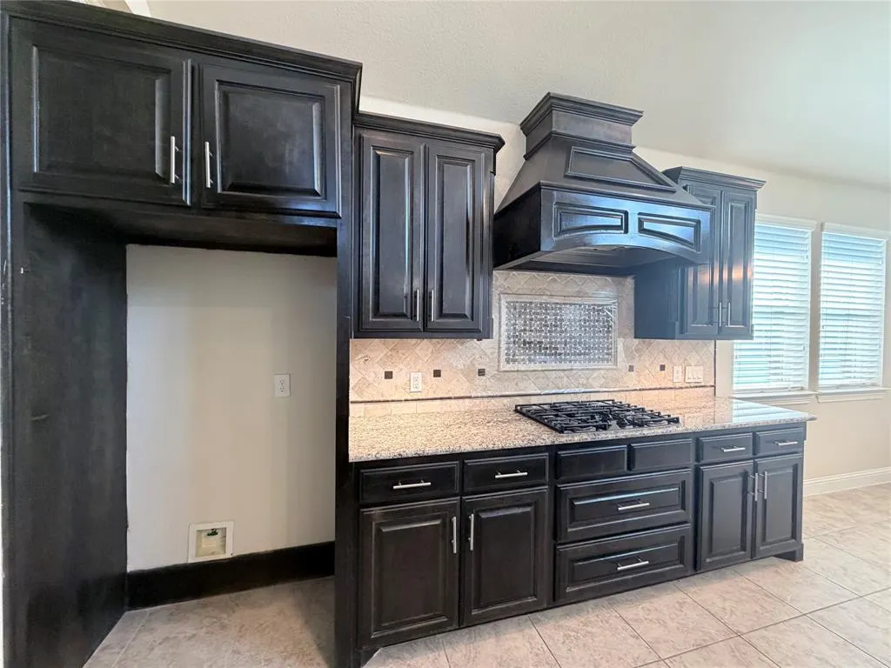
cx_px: 446
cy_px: 334
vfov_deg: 85.7
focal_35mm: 14
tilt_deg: -0.1
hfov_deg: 102.1
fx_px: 360
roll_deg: -0.9
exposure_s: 1/60
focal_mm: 2.22
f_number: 2.2
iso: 250
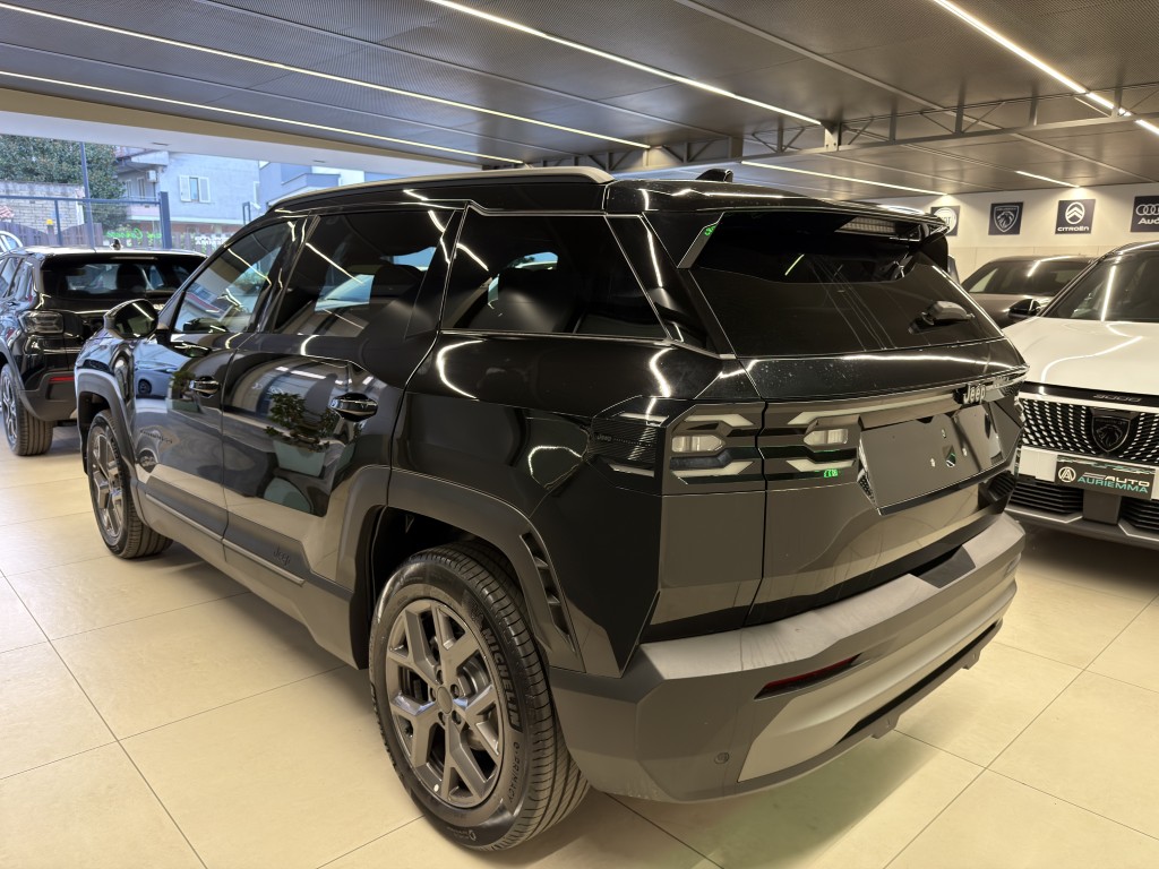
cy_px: 434
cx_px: 580
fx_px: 804
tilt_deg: -11.5
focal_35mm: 24
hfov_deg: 71.6
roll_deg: -0.1
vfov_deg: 56.8
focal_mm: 6.76
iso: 320
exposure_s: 1/40
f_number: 1.78
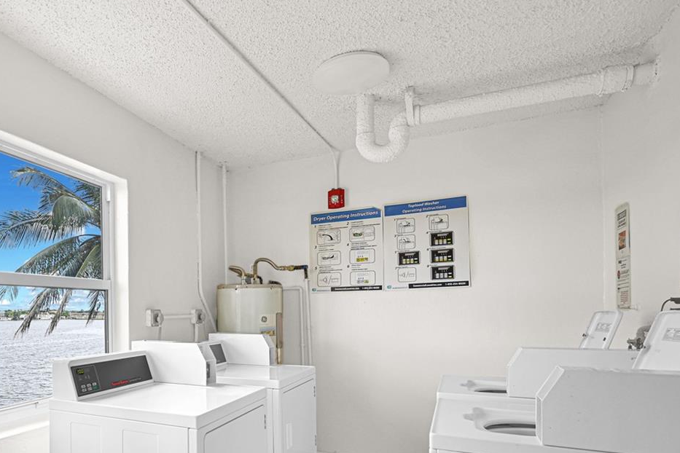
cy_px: 307
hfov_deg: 69.3
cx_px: 177
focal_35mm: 24
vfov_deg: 52.0
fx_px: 453
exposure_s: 1/30
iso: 100
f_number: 4
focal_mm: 14
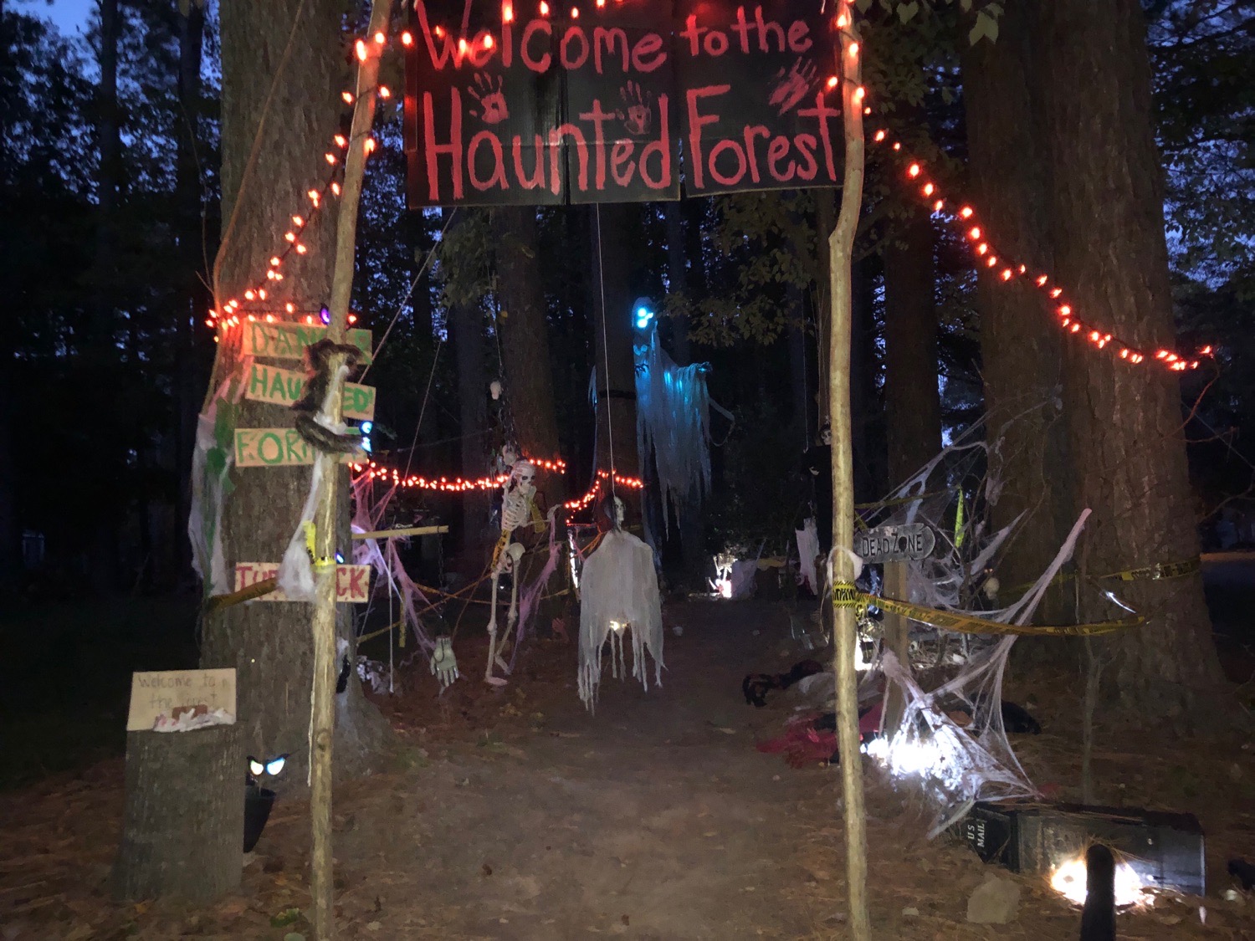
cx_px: 628
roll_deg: +4.0
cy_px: 470
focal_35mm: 28
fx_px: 1015
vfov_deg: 49.7
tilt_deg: +10.4
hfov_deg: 63.4
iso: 800
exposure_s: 1/4
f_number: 1.8
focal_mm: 3.99
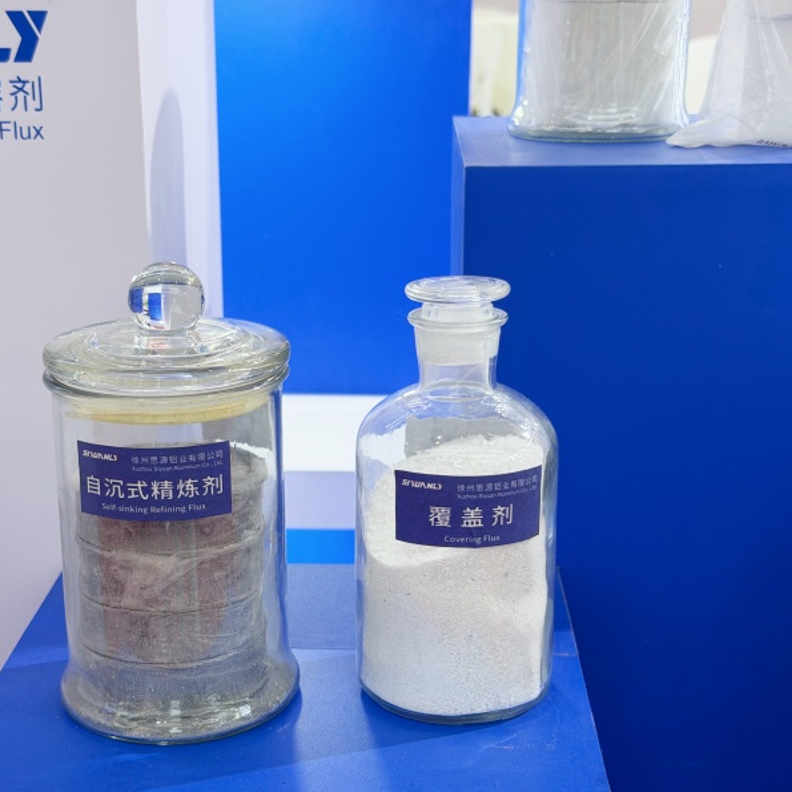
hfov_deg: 30.0
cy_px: 395
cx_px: 321
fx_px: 1475
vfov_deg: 30.0
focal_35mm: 57
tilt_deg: -16.3
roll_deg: +1.2
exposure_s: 1/121
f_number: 1.78
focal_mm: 6.76
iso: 50
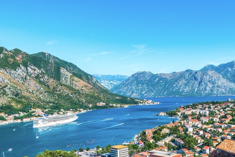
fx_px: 294
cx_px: 145
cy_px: 103
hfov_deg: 43.3
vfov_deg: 29.7
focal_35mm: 45
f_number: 7.1
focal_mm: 31
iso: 250
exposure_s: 1/800
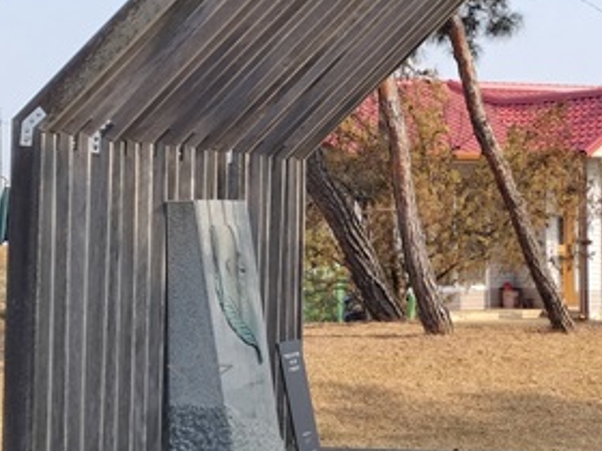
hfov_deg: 30.7
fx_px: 1078
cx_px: 454
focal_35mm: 62
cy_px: 216
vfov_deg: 23.6
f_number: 1.8
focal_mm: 5.4
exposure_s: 1/1621
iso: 50
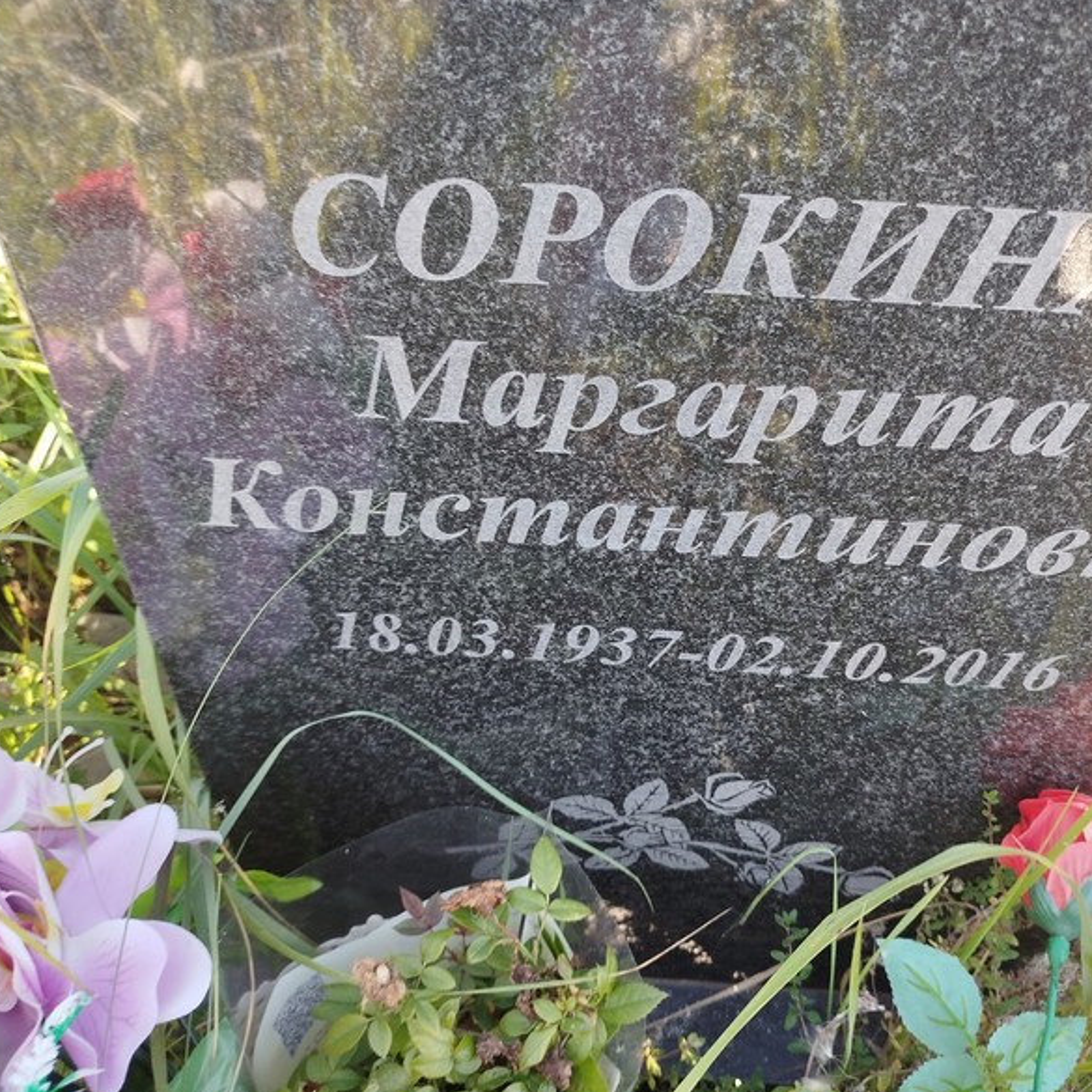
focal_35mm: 29
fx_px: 1035
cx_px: 631
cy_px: 545
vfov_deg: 55.6
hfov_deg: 55.4
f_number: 1.7
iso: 64
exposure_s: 1/100
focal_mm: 5.31
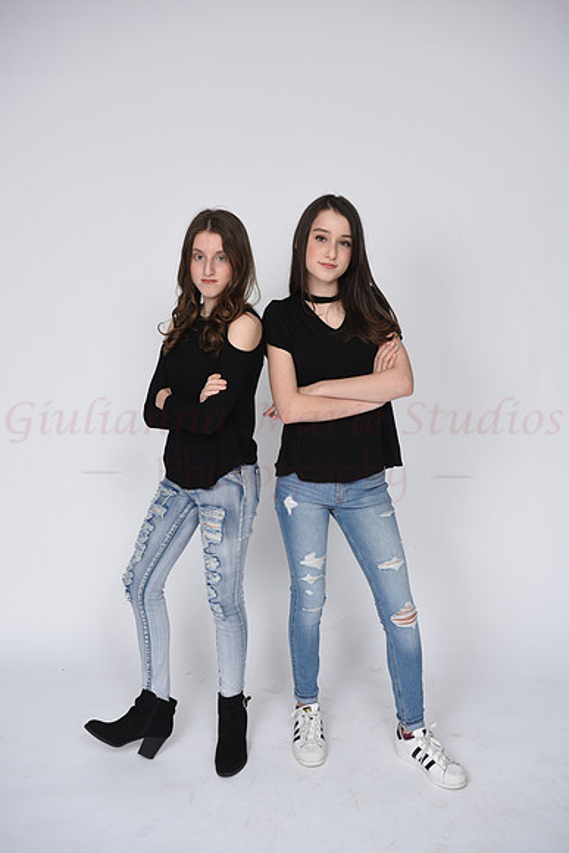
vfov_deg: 44.5
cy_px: 426
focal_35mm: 44
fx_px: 1042
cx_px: 284
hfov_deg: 30.5
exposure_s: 1/160
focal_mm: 44
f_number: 7.1
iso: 100
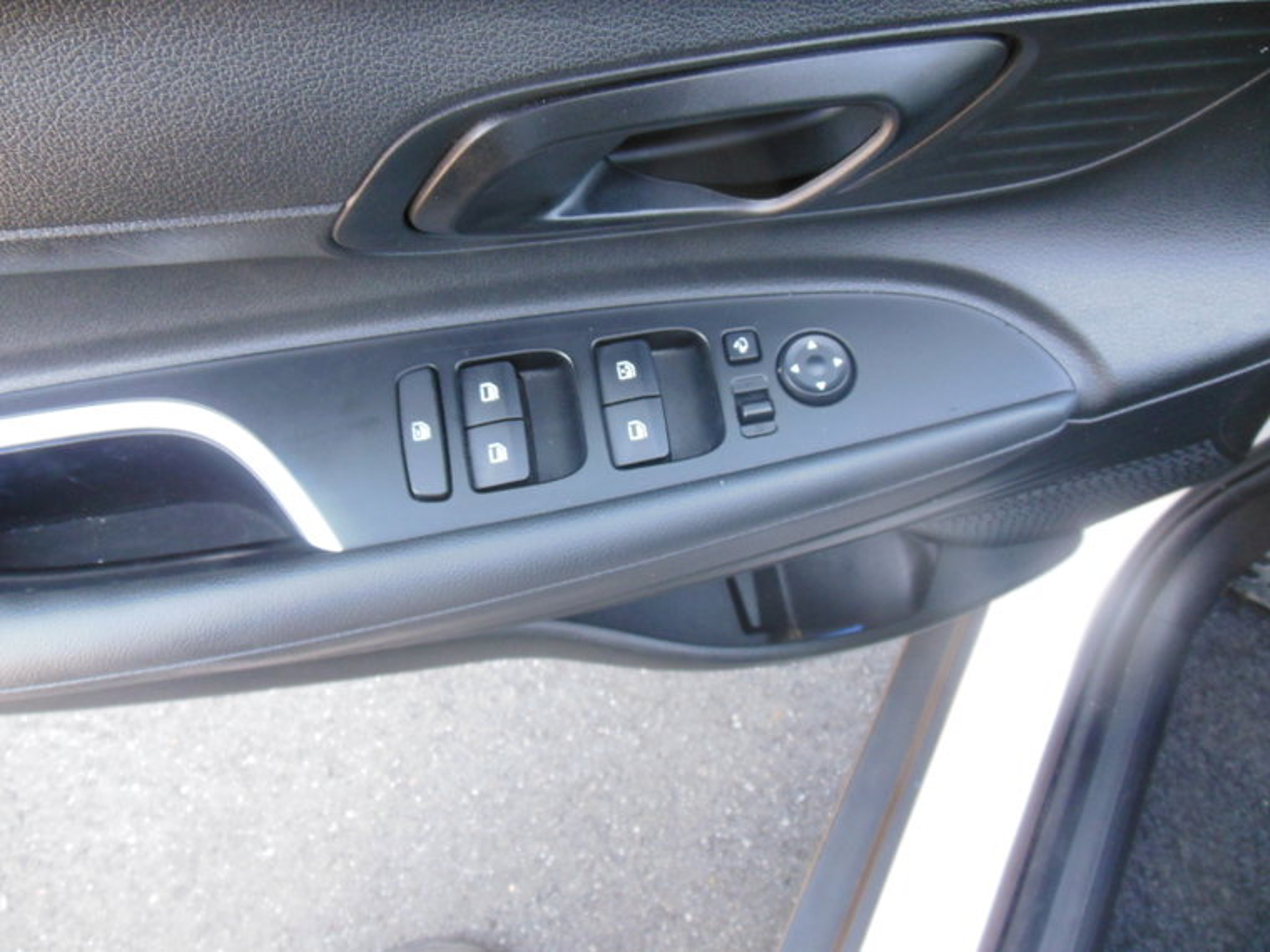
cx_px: 635
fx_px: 917
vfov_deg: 54.9
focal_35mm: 25
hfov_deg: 69.4
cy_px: 476
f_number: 3.2
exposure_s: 1/80
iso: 400
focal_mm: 4.5
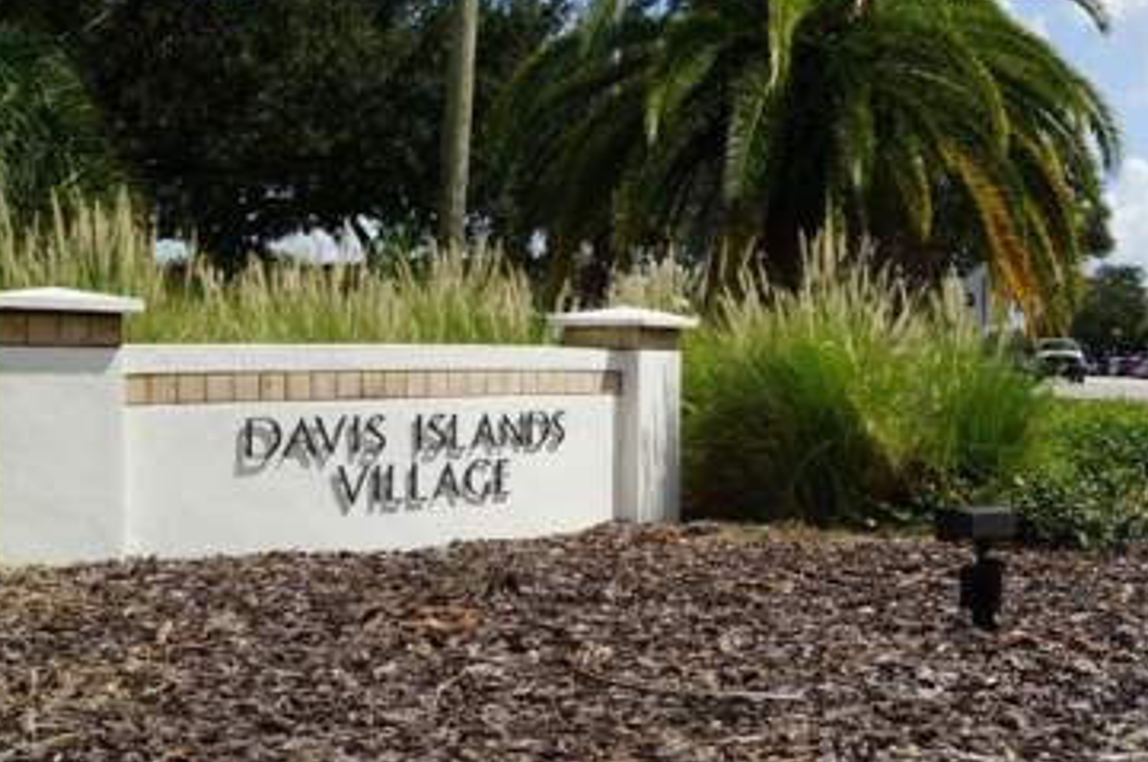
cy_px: 336
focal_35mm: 44
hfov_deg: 44.4
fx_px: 1401
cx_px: 666
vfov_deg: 30.4
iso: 100
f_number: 13
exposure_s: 1/200
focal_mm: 22
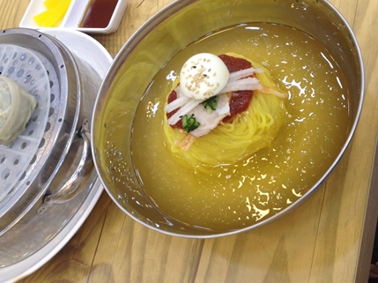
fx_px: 535
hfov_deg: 38.8
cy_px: 108
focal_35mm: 49
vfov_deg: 29.5
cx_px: 155
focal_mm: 4.28
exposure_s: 1/60
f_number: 2.4
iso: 64
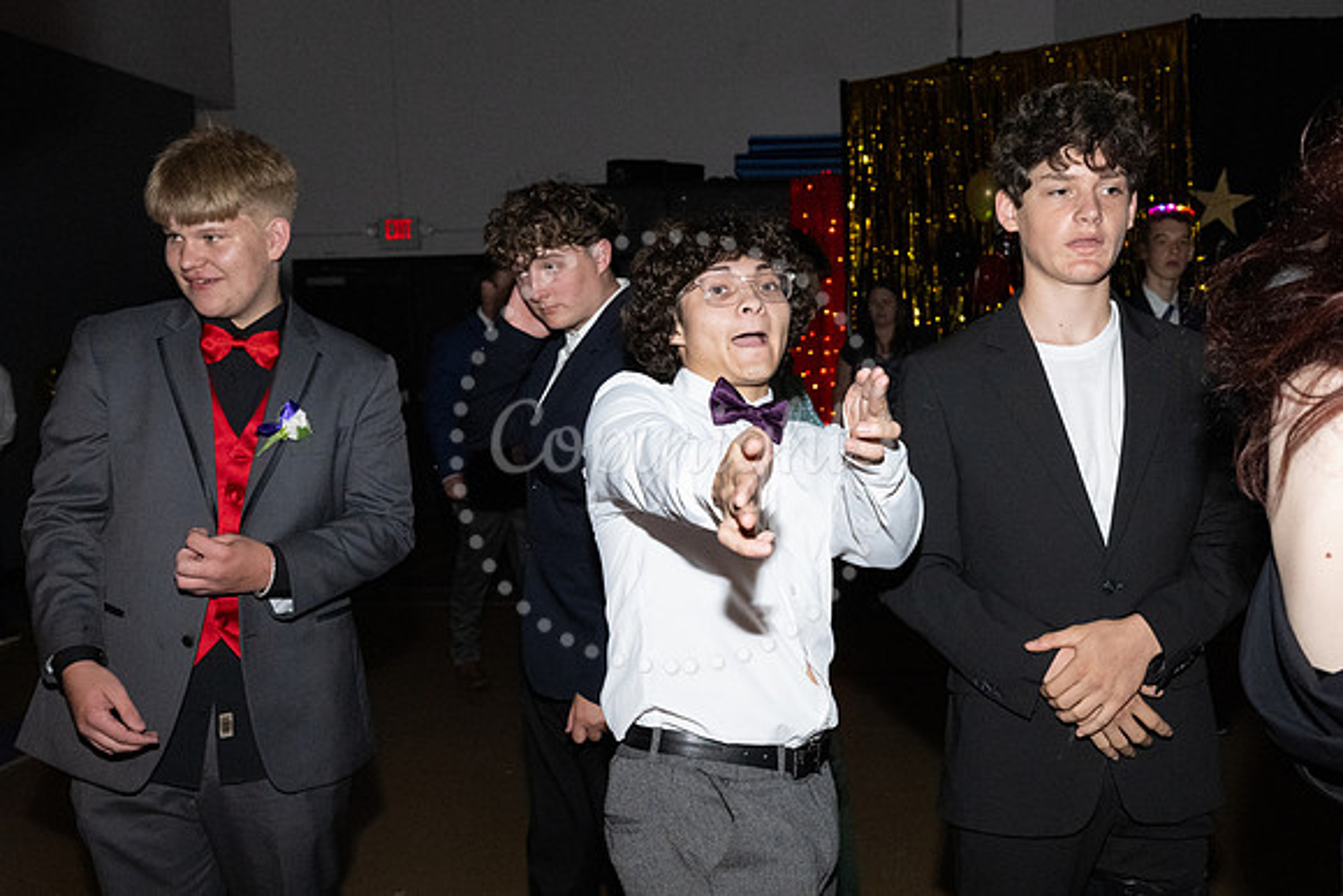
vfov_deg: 36.1
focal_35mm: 37
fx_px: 1372
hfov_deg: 51.9
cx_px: 786
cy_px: 497
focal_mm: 29
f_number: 5.6
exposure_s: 1/125
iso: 6400
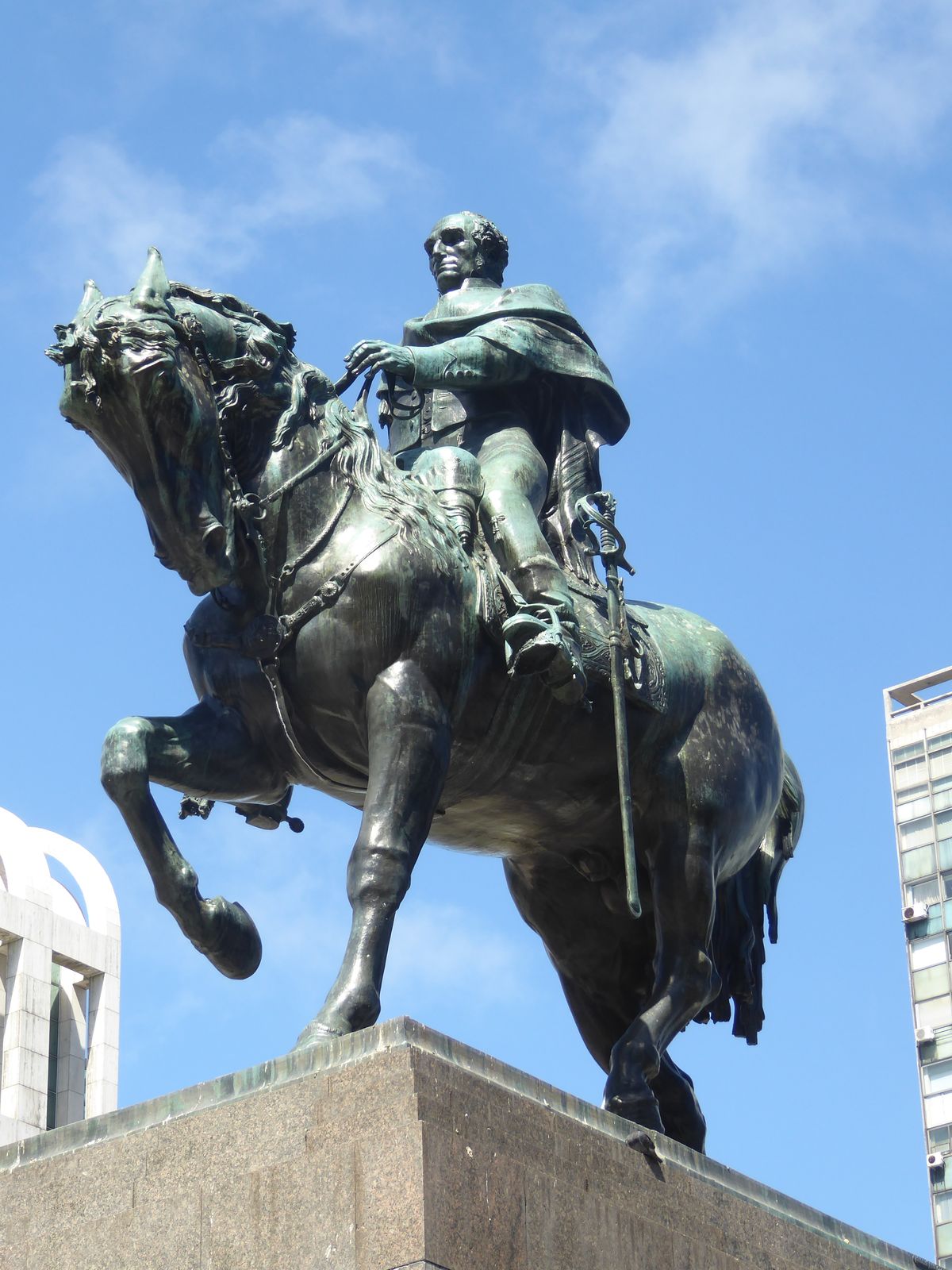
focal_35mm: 117
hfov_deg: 12.7
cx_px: 476
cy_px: 635
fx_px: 4290
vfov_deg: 16.8
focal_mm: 19
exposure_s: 1/200
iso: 80
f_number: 5.1
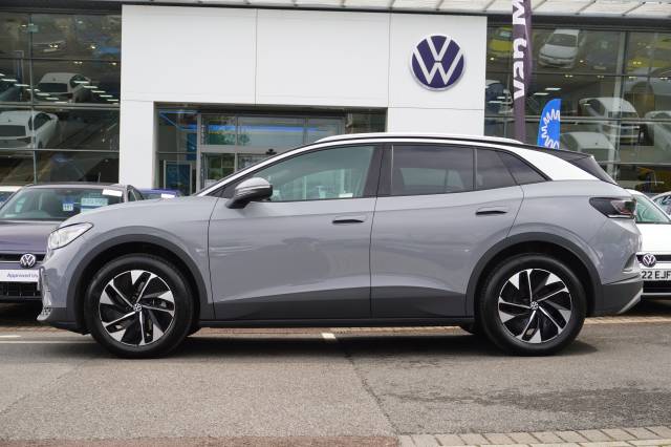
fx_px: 922
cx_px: 336
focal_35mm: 50
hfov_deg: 40.0
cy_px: 224
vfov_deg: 27.2
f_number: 6.3
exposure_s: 1/80
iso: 100
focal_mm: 33
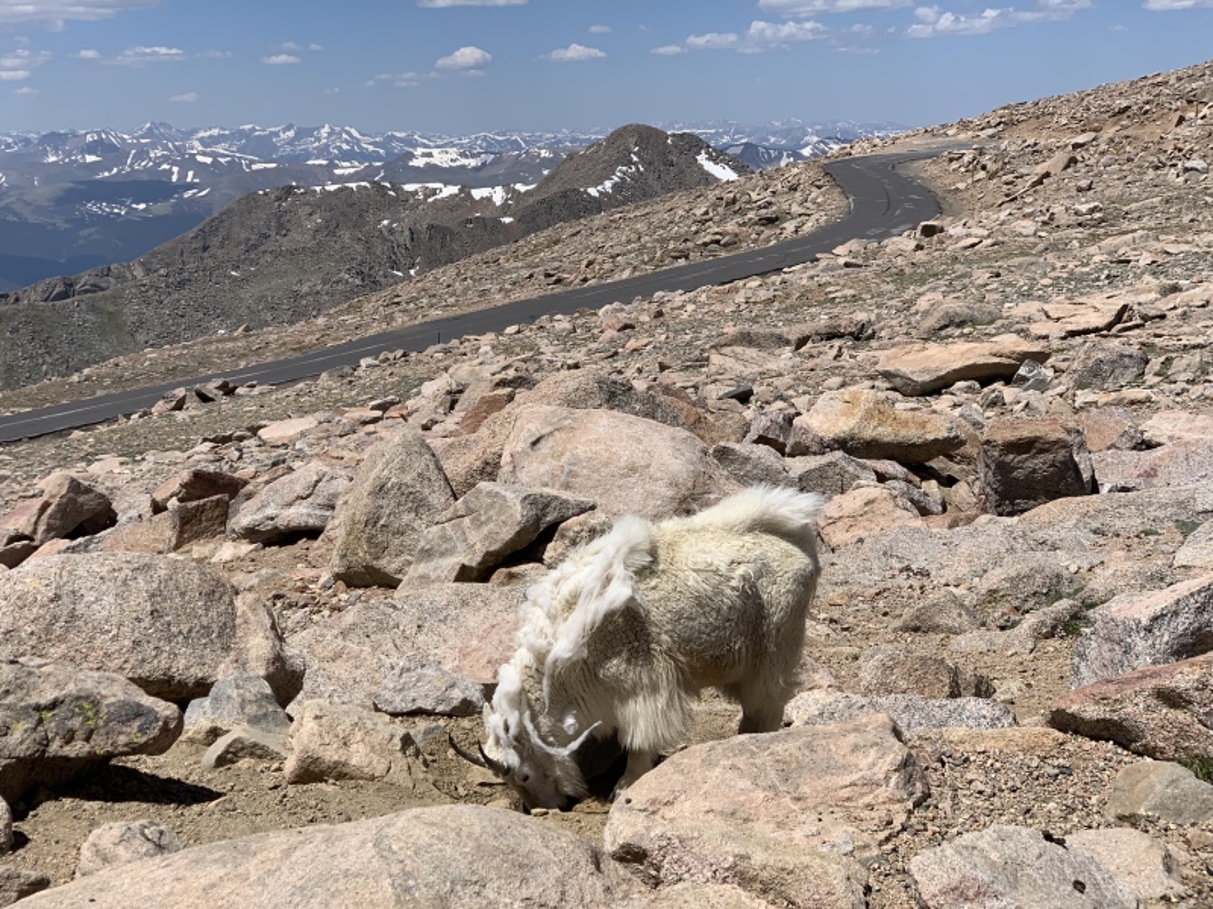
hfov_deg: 36.8
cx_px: 606
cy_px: 454
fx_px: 1822
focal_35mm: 52
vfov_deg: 28.0
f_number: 2.4
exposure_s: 1/2283
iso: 16
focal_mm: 6
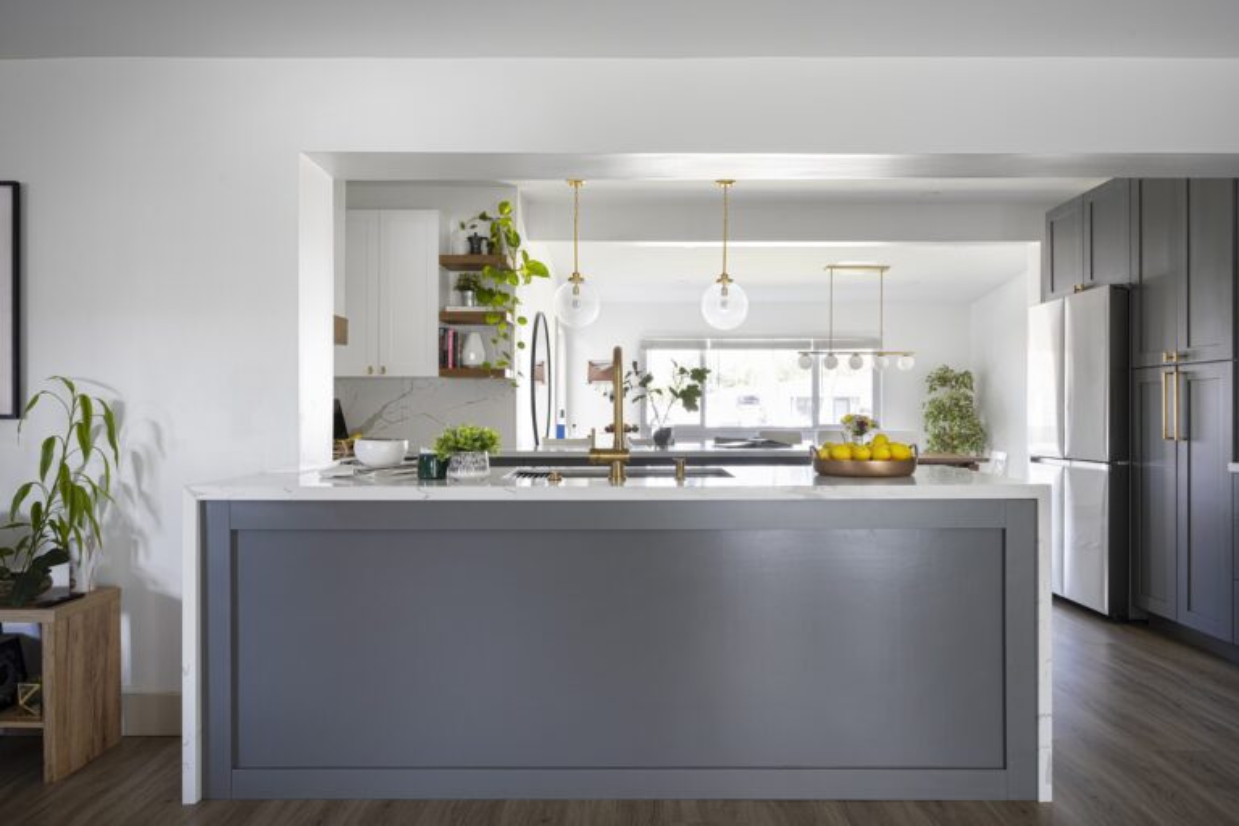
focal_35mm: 22
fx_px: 774
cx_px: 620
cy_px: 413
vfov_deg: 56.1
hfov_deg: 77.3
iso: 160
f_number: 10
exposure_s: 1/1.67
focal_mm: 22.5
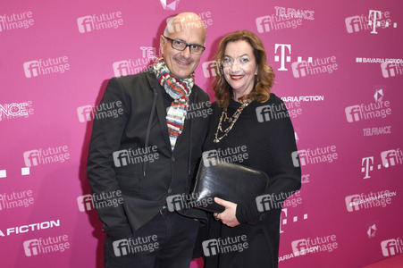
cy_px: 134
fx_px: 386
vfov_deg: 38.3
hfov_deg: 55.1
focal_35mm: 34
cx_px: 202
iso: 500
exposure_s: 1/160
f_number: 6.3
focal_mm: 23
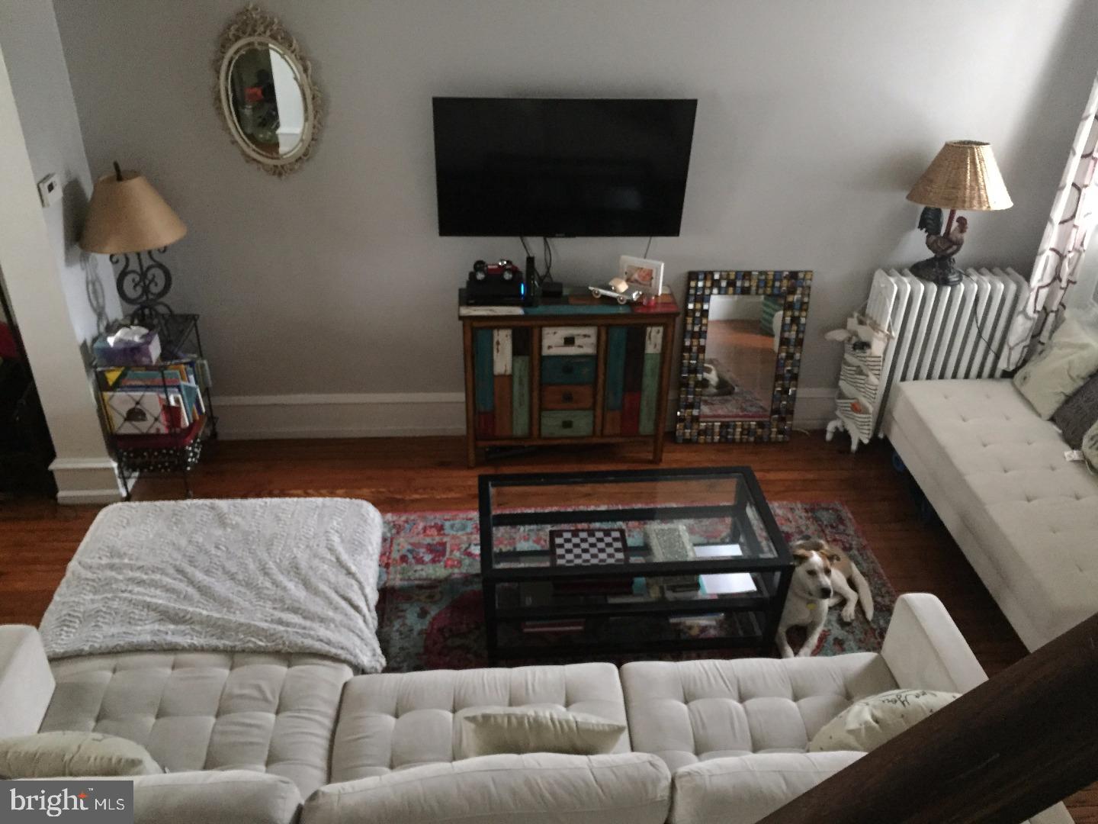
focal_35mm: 29
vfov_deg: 48.2
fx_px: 920
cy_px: 412
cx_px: 549
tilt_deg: -32.7
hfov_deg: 61.7
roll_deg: -0.9
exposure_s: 1/15
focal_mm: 4.15
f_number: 2.2
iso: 500
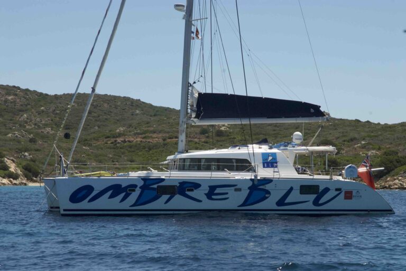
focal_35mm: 105
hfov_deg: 19.4
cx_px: 203
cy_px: 136
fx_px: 1185
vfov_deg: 13.1
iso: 800
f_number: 14
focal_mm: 70
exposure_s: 1/750
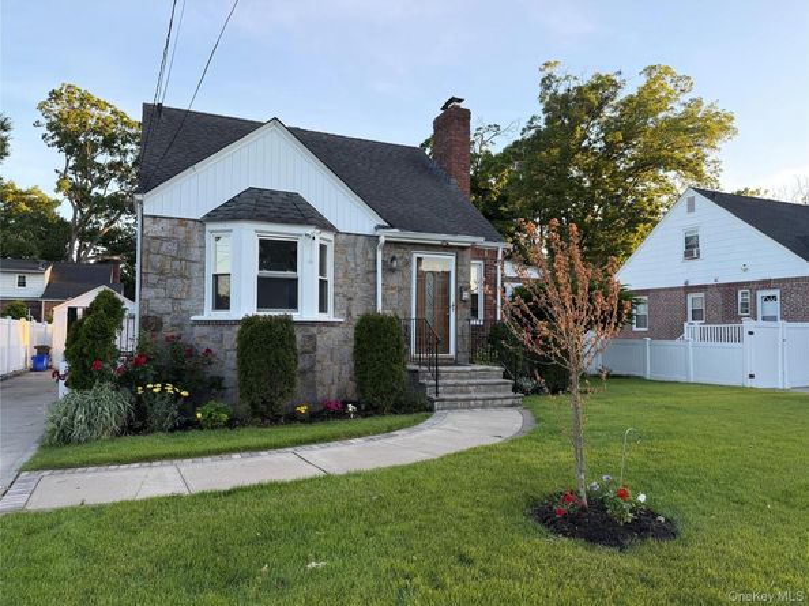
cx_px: 404
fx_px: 561
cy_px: 303
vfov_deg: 56.8
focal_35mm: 24
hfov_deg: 71.6
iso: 100
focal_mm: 6.76
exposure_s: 1/563
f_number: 1.78
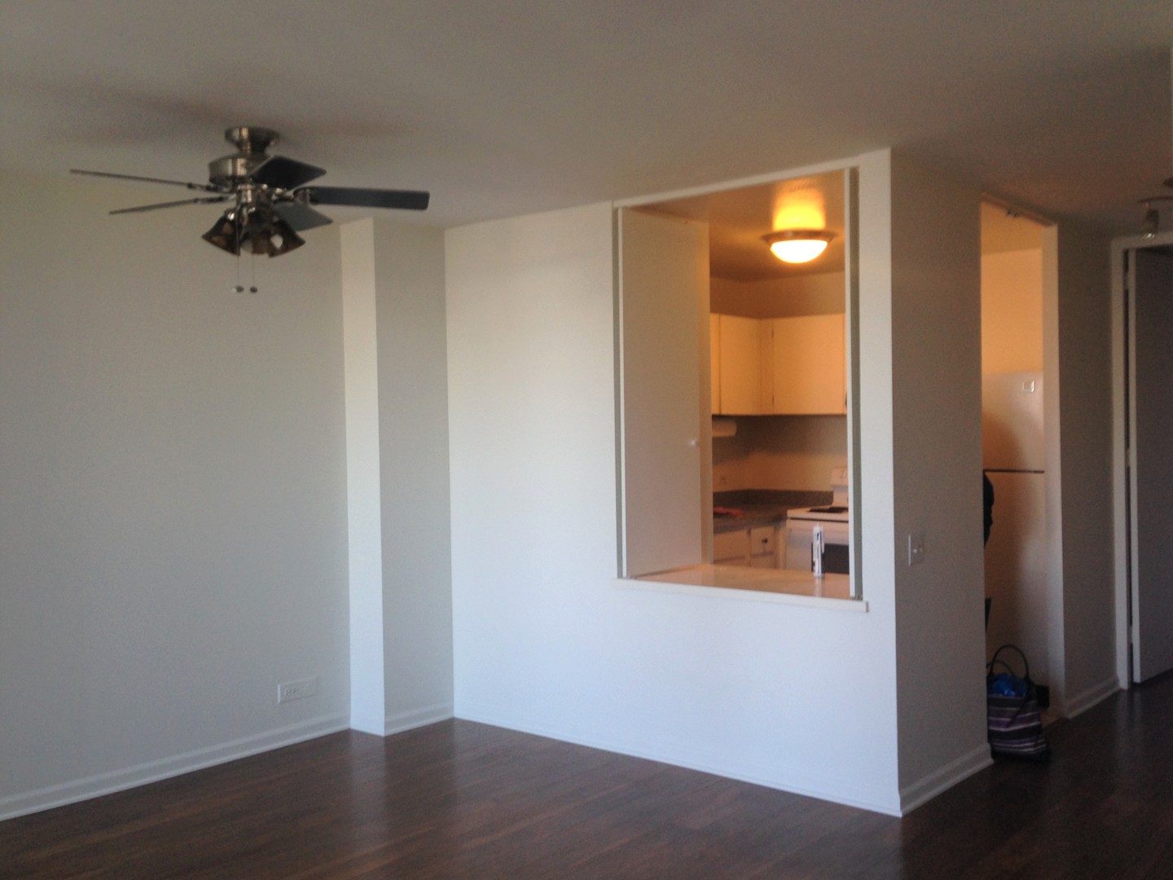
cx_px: 586
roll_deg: +1.5
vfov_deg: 42.9
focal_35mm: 33
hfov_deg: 55.4
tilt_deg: -1.4
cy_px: 440
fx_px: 1118
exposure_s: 1/24
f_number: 2.4
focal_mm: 4.12
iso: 50
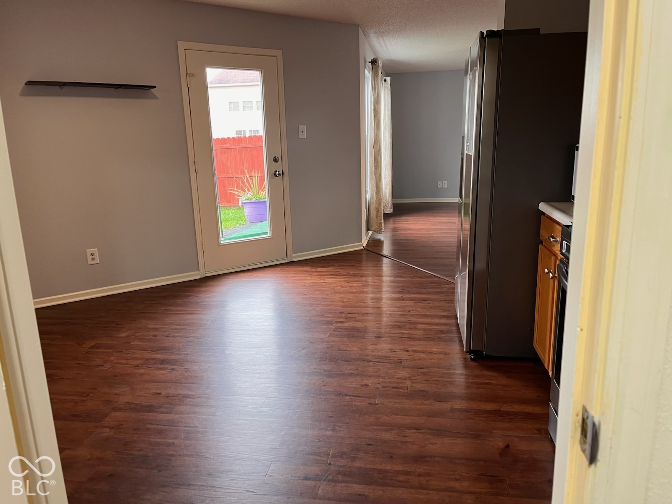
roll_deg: +1.5
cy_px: 252
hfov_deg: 67.3
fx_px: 505
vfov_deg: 53.1
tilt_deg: -12.8
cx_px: 336
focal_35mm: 26
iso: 80
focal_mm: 5.1
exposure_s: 1/60
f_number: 1.6
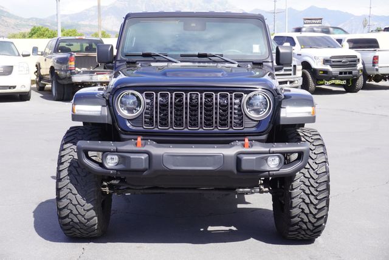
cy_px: 130
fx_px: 568
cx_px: 194
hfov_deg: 37.8
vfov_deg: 25.8
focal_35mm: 52
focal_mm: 35
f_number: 8
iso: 100
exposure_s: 1/100
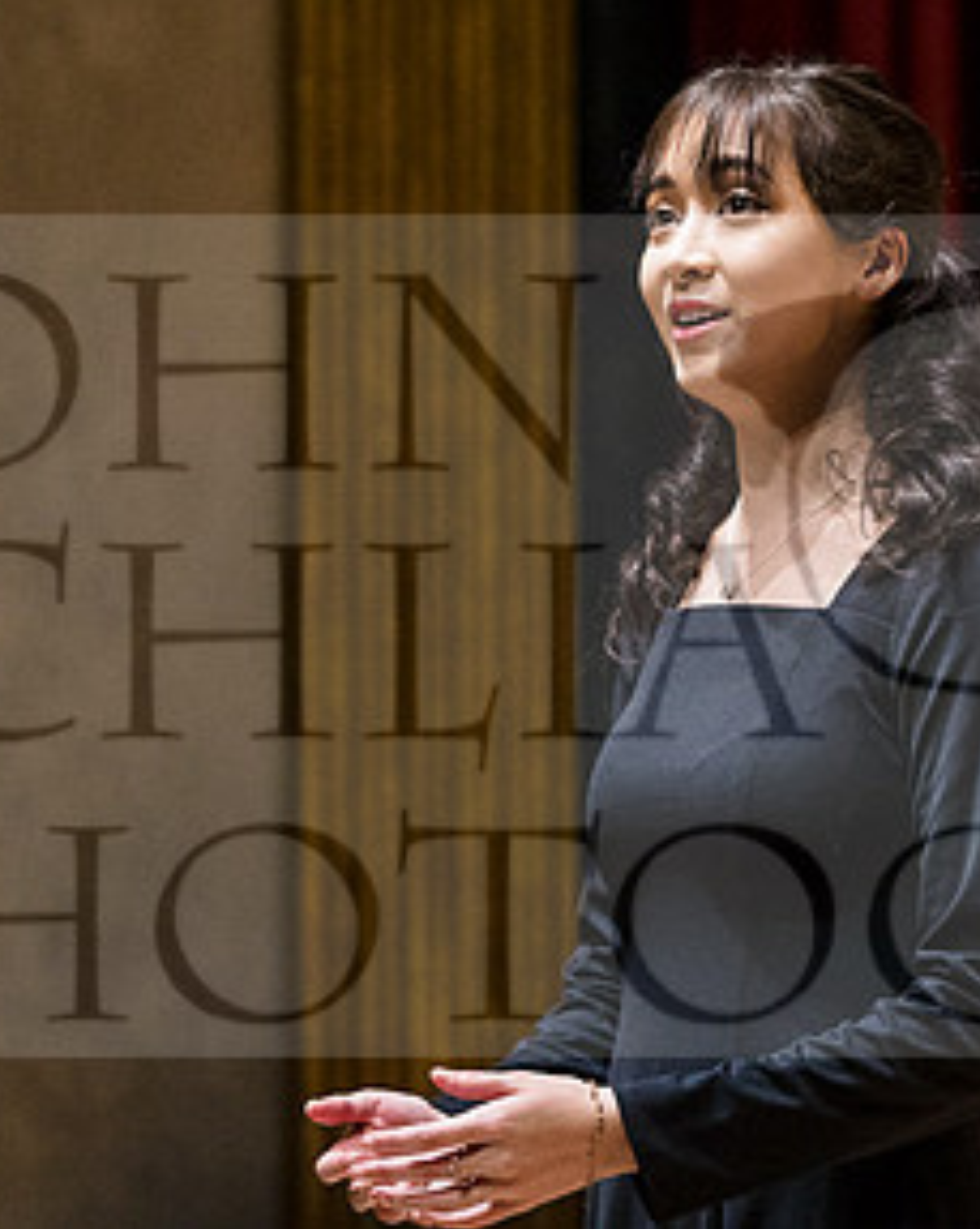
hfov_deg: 5.5
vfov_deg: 6.9
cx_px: 937
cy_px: 405
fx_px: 10131
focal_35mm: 279
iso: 1600
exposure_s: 1/800
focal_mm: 98
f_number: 2.8
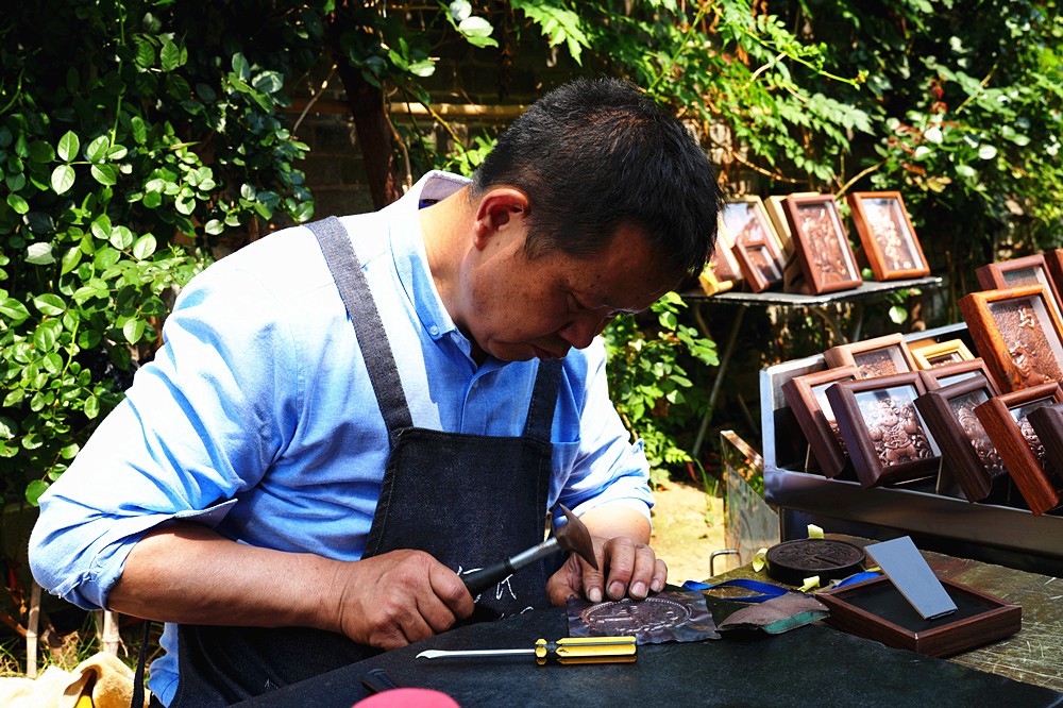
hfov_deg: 49.6
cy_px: 354
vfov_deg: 34.2
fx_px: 1151
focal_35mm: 39
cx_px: 532
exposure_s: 1/125
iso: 100
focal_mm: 39
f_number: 8
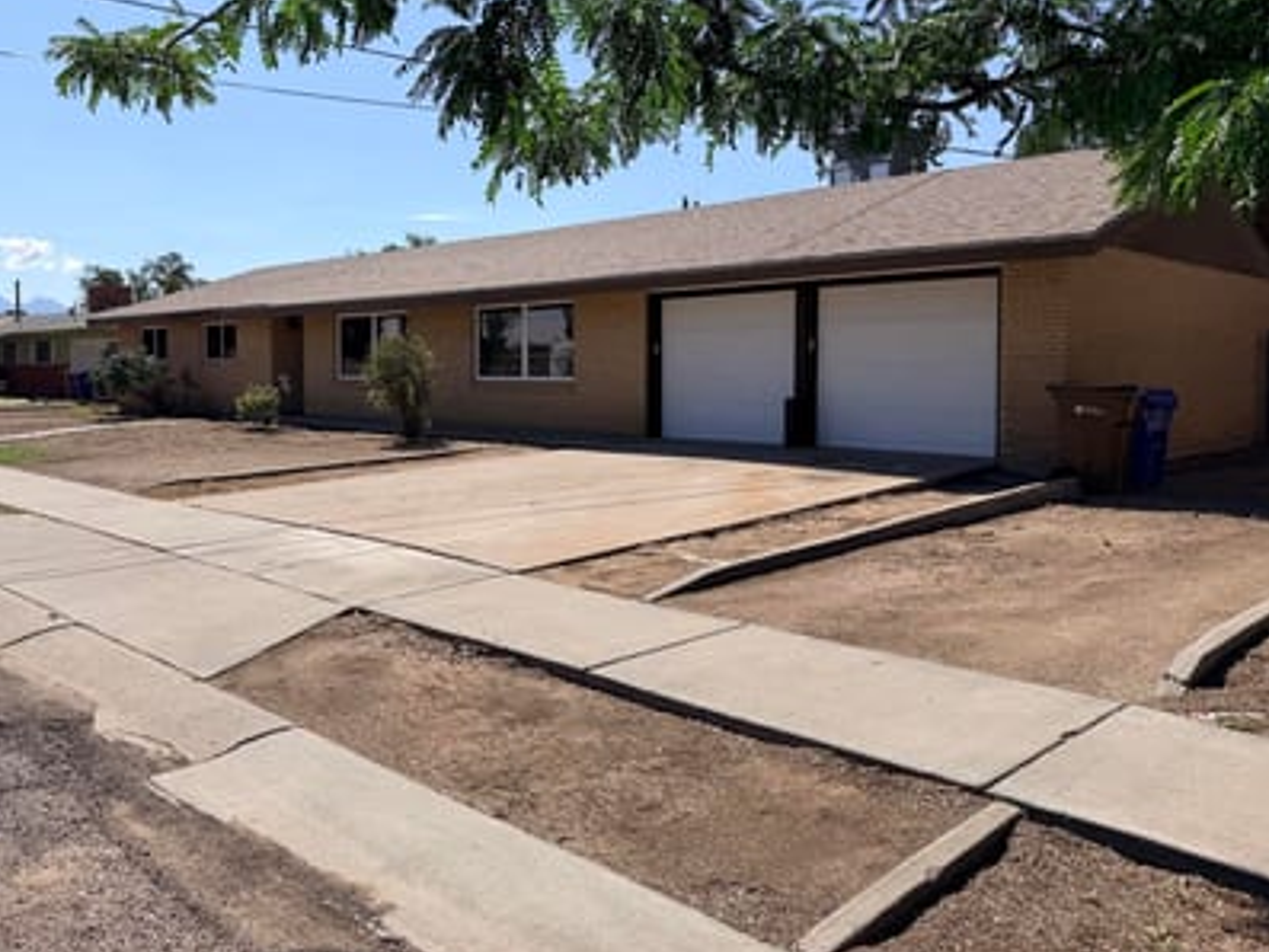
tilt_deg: -1.2
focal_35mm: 29
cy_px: 393
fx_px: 1063
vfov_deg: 48.0
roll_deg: +0.3
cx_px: 508
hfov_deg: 61.1
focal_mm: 6.76
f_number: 1.78
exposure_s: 1/8130
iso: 80
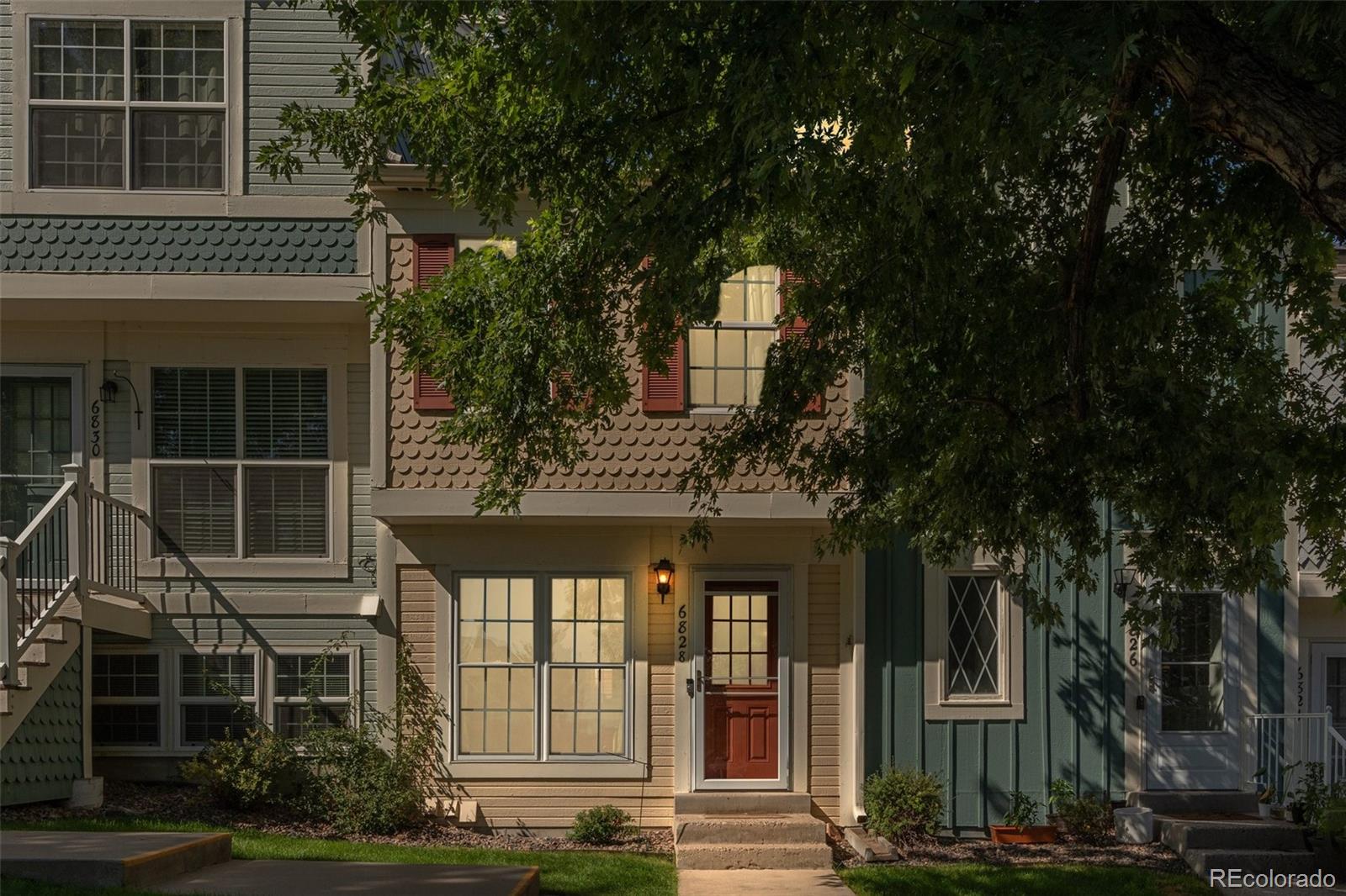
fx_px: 1009
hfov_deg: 67.4
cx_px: 673
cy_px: 448
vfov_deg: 47.9
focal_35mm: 27
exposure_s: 1/1600
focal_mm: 27
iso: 640
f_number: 11
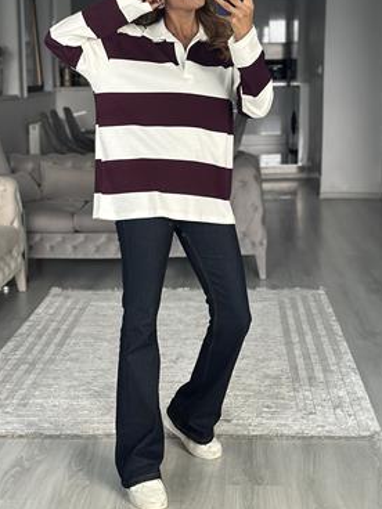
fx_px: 971
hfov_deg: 22.2
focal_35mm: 66
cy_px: 221
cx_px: 166
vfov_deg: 29.4
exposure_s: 1/52
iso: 400
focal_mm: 6.86
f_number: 1.78
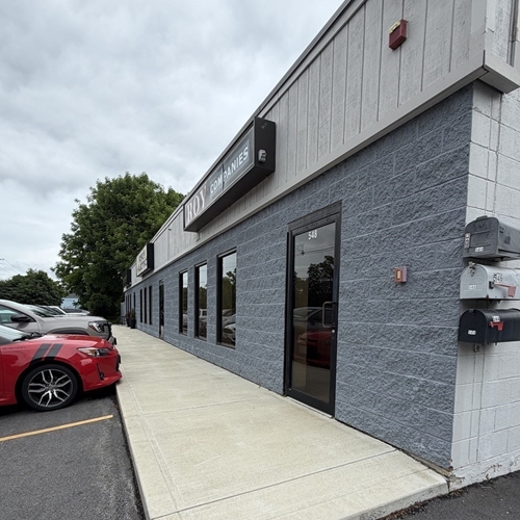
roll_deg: -0.4
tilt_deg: -2.5
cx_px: 251
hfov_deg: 77.7
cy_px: 336
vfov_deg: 75.8
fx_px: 323
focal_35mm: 19
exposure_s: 1/770
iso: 20
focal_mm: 2.22
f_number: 2.2
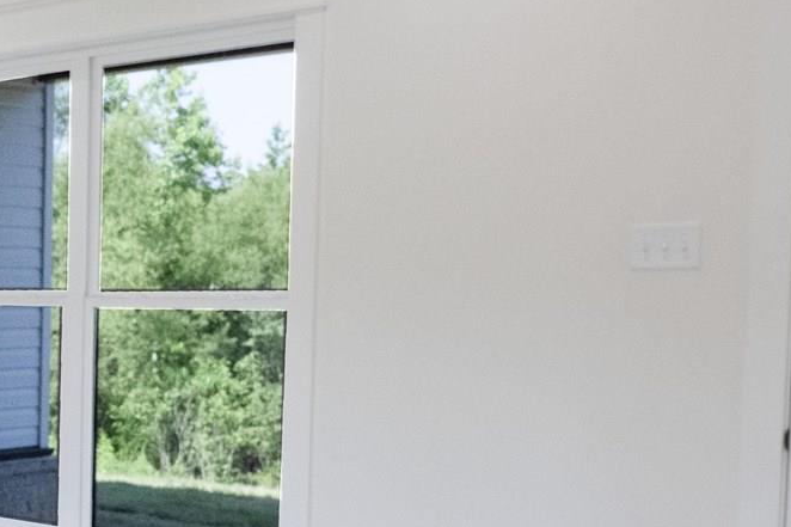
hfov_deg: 26.1
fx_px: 1428
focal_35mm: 65
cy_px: 376
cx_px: -255
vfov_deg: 20.8
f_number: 9
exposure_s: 1/200
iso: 1600
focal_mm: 14
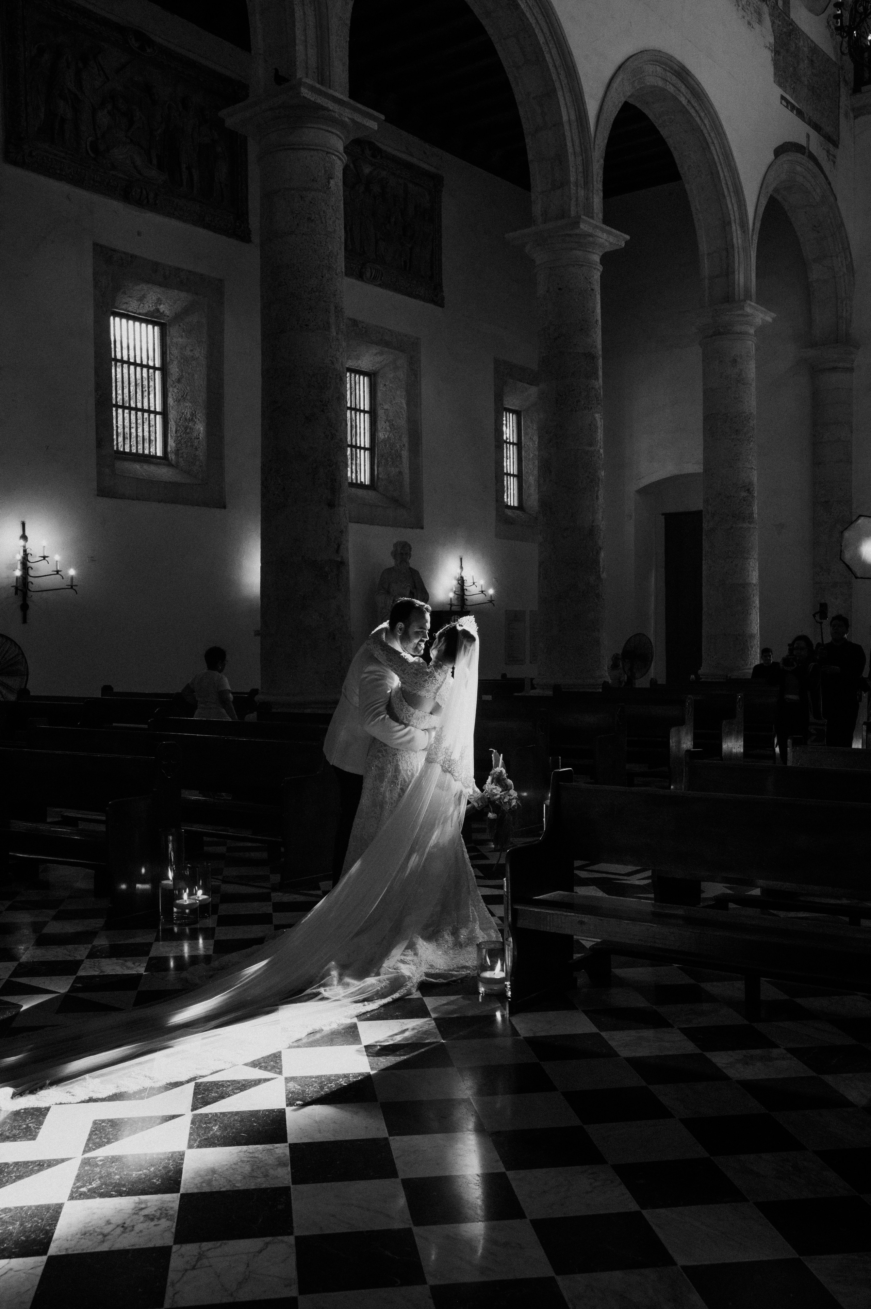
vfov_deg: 54.5
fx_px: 1272
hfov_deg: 37.8
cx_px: 436
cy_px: 654
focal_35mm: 35
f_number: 9
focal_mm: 35
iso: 2000
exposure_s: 1/200
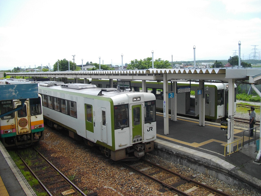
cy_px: 98
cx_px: 130
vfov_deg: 45.4
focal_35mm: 31
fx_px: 234
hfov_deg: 58.4
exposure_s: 1/100
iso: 100
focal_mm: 5.7
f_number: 8.8
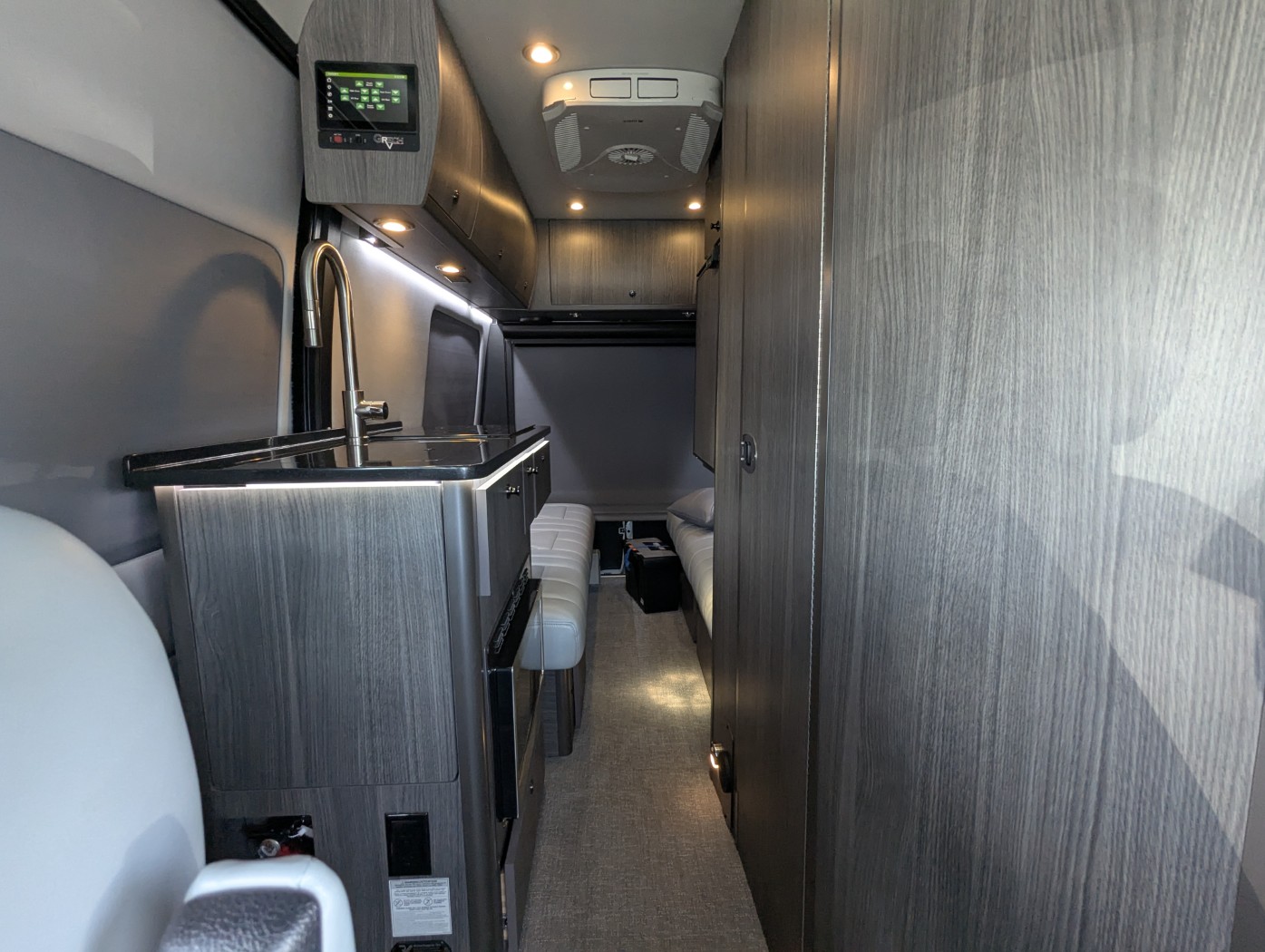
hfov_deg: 94.4
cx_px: 632
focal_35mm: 16
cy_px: 476
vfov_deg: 78.2
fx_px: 585
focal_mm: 2.35
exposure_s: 1/119
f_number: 2.2
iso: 236
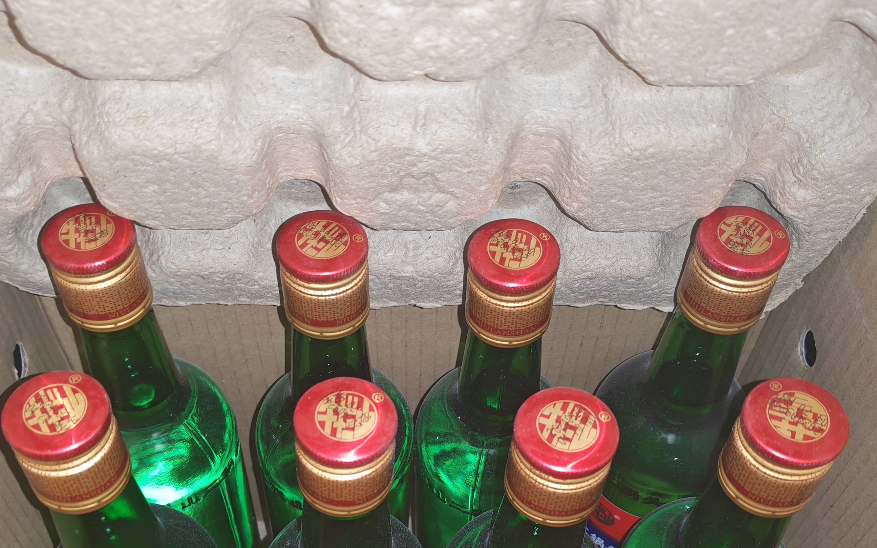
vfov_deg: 32.2
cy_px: 405
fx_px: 932
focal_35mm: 39
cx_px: 413
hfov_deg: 50.4
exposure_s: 1/33
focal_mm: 6.67
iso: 800
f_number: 1.95
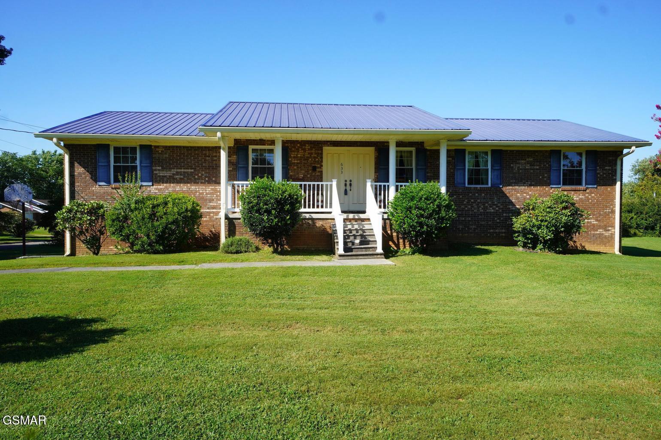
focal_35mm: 26
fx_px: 468
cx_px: 330
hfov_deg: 70.5
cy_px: 220
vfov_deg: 50.3
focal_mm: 17
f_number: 9
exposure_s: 1/125
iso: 100
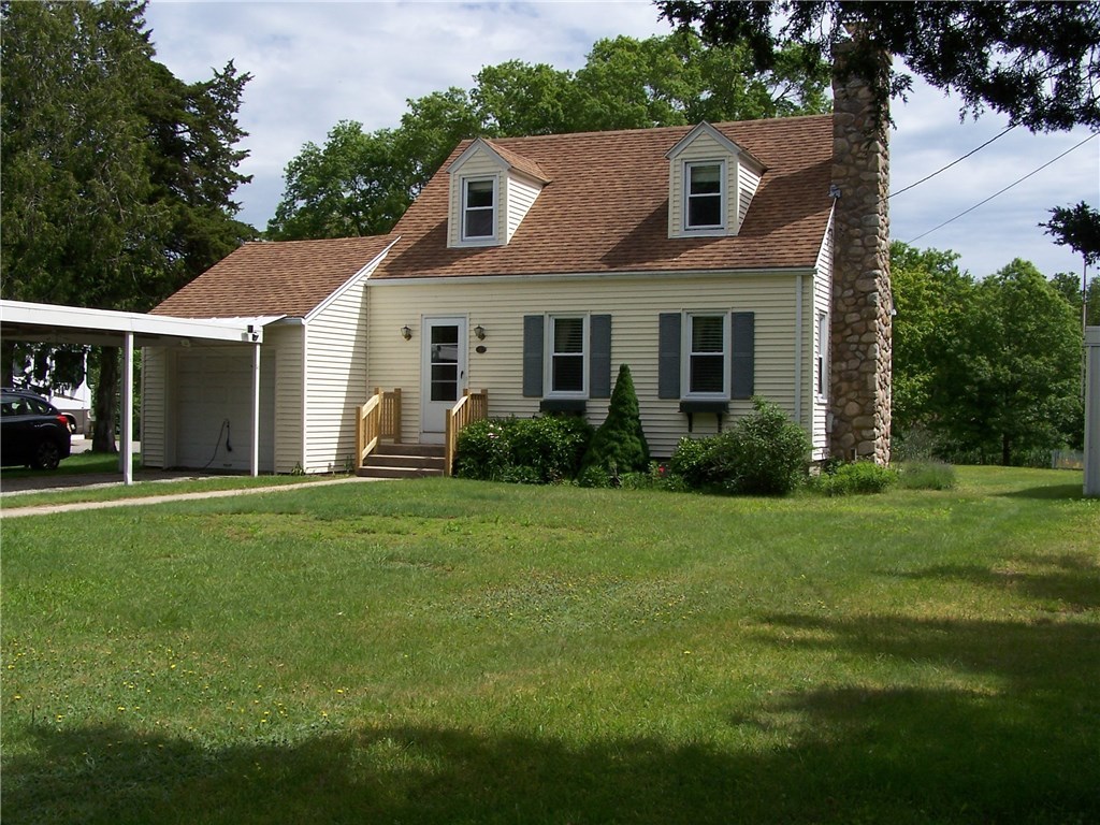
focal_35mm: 38
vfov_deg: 37.7
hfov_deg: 49.0
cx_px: 550
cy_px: 412
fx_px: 1208
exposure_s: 1/500
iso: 80
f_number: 5.6
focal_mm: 6.3
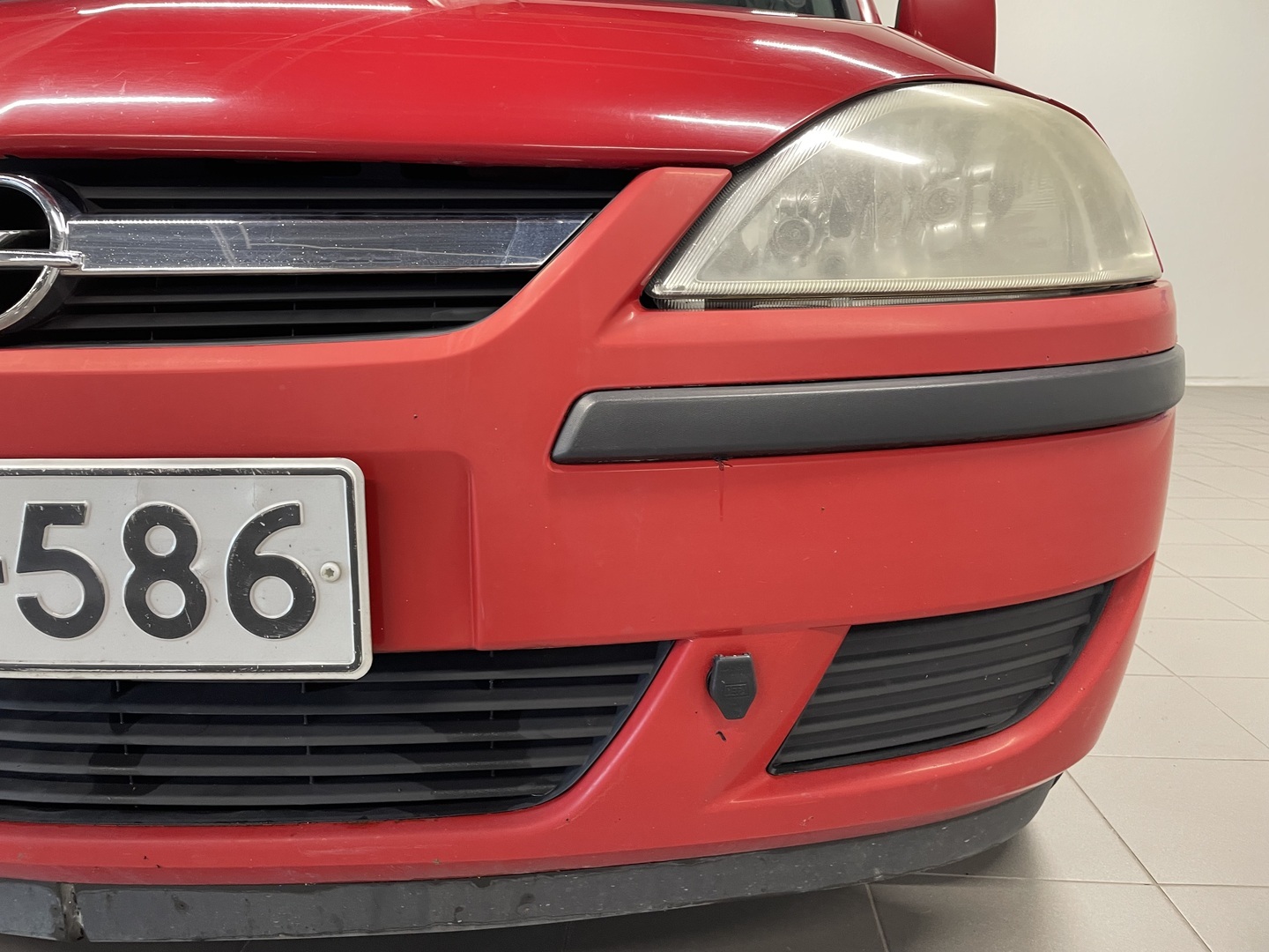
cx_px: 634
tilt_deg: -8.2
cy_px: 476
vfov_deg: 53.1
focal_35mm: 26
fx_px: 953
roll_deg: +0.1
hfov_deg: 67.3
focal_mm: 4.2
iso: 200
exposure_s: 1/50
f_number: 1.6
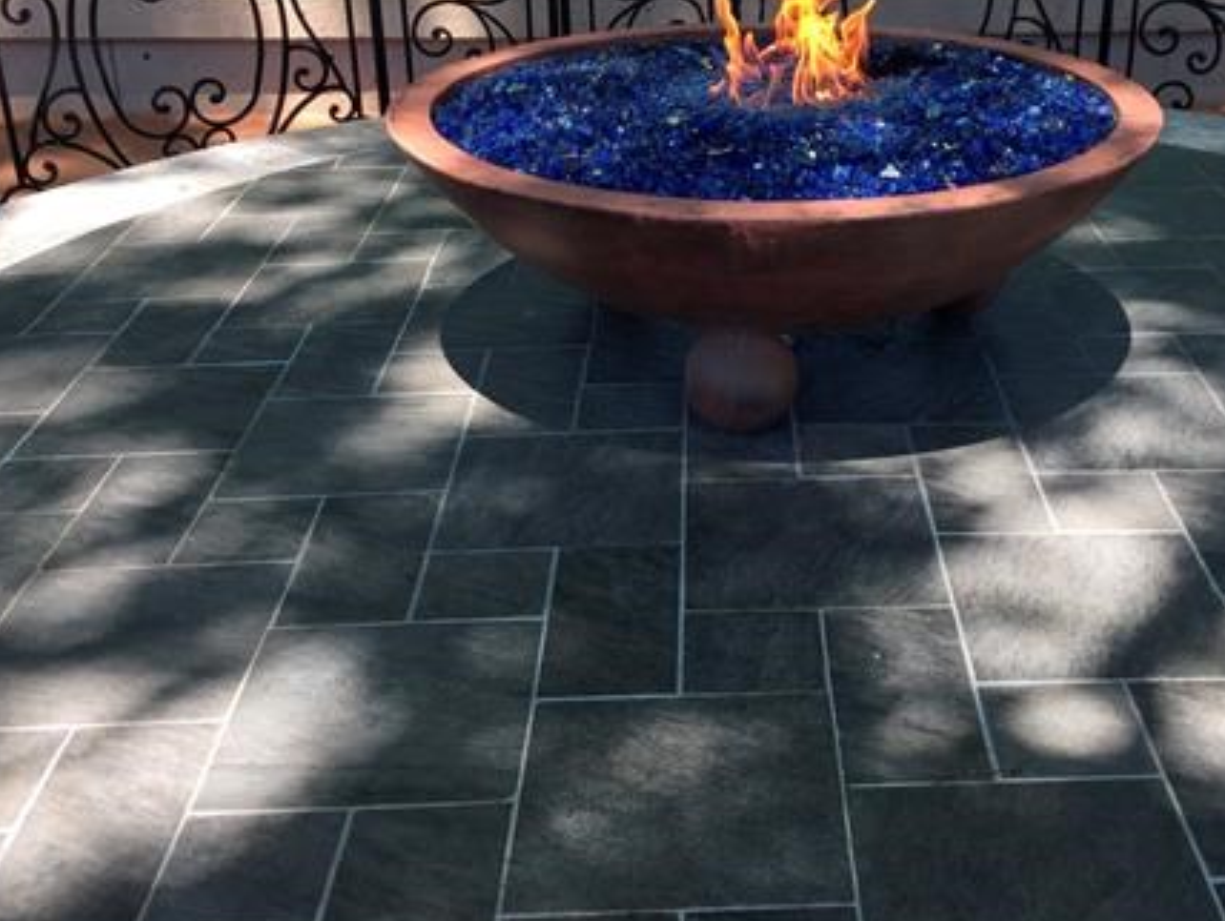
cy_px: 369
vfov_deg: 32.8
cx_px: 761
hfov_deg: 42.6
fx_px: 1559
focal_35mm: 44
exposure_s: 1/403
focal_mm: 4.15
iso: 32
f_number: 2.2
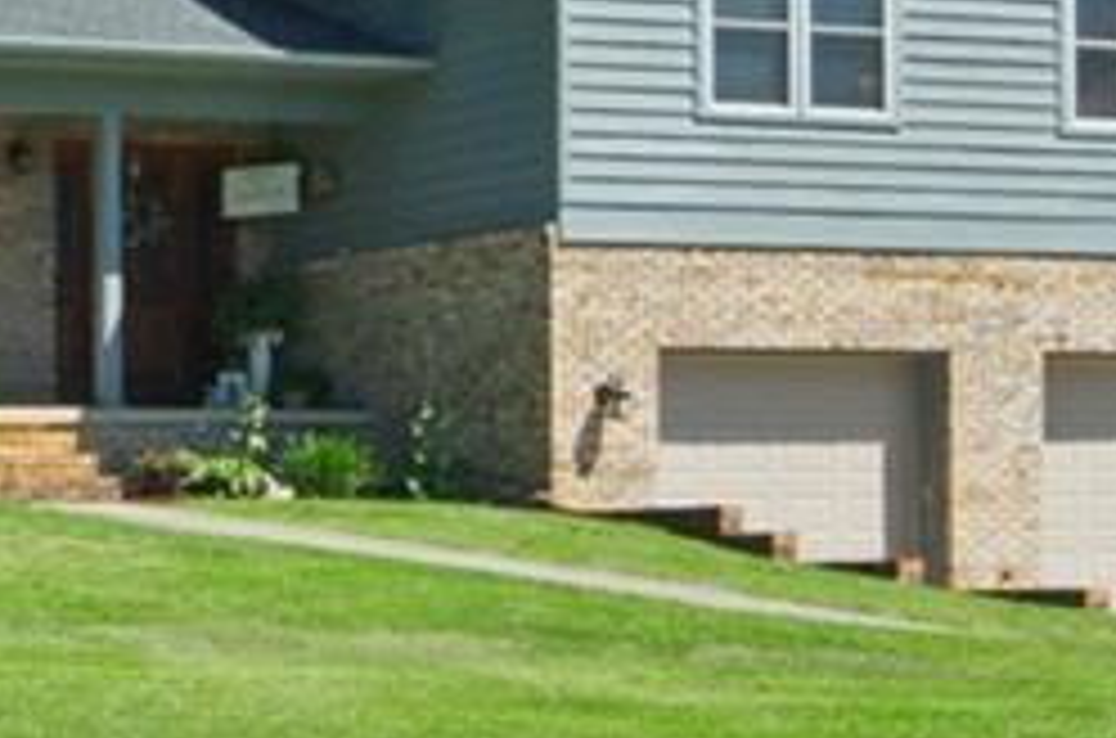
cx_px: -580
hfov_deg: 15.3
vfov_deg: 11.0
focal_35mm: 124
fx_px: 3834
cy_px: 187
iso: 320
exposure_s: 1/250
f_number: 14
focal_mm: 20
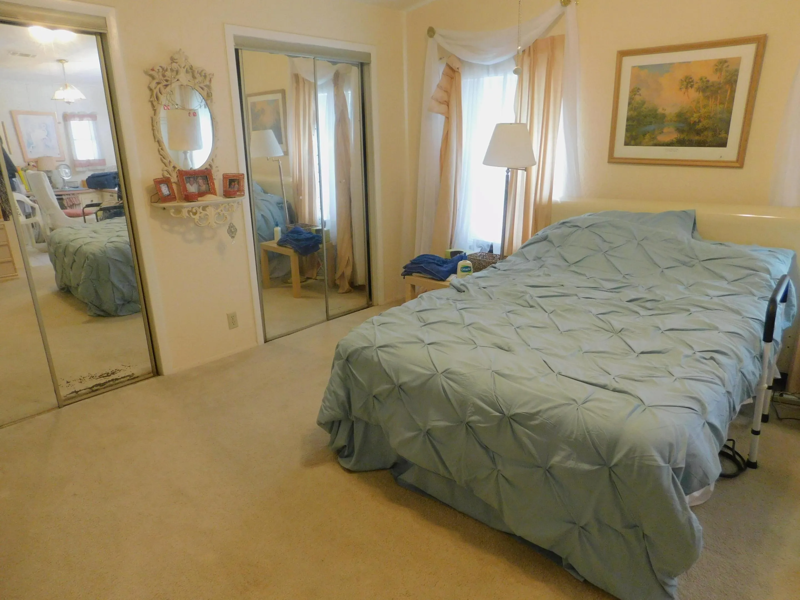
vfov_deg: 58.9
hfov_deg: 73.9
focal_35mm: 23
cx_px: 400
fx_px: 532
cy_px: 300
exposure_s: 1/30
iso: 250
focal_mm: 4
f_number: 3
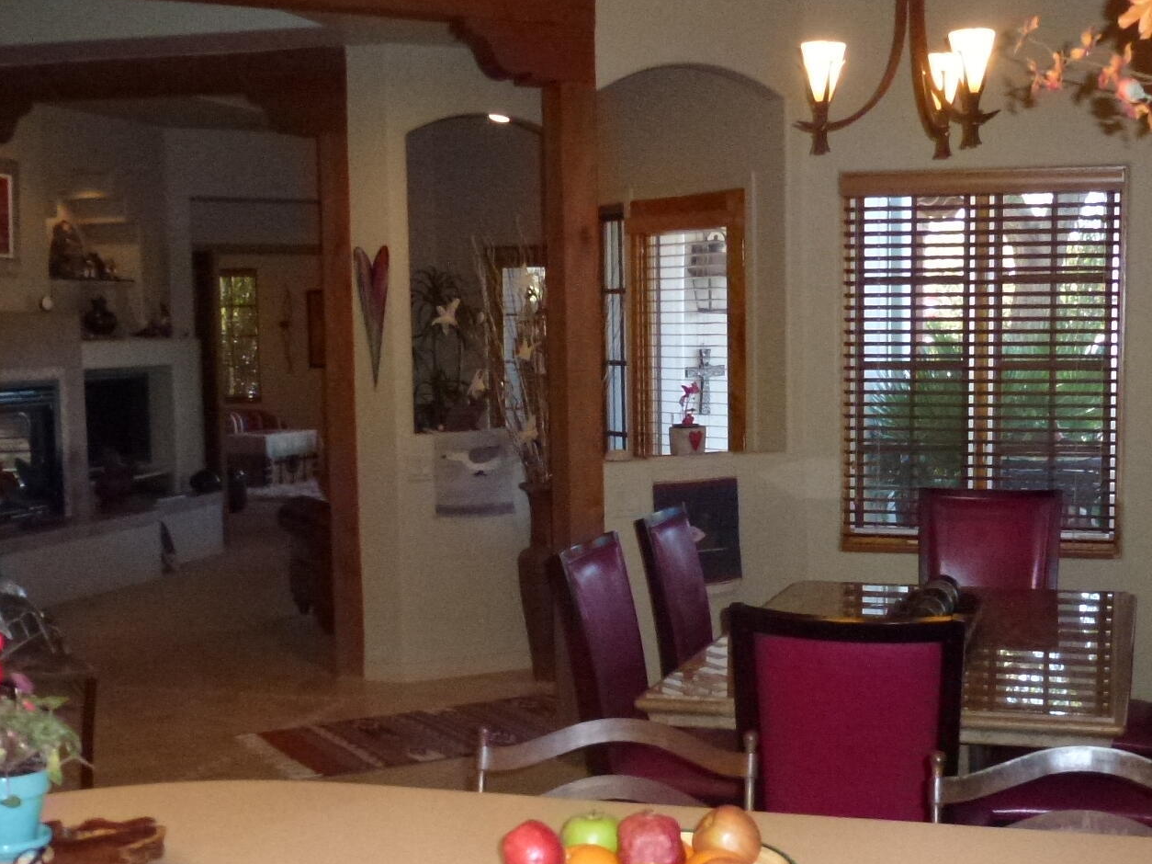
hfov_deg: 38.8
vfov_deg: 29.5
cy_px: 541
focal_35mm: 49
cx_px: 674
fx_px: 1630
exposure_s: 1/60
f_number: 3.5
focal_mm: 5.4
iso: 640
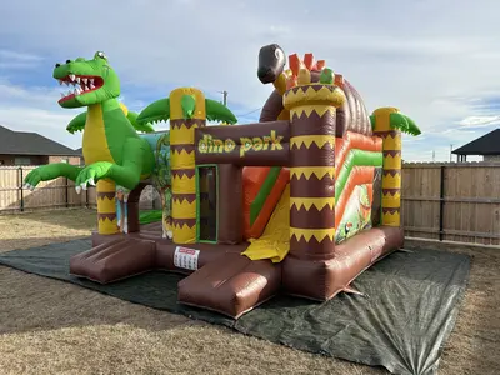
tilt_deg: -1.7
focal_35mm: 26
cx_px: 250
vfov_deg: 53.1
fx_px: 376
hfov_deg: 67.3
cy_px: 188
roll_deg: +2.3
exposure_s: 1/2762
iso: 50
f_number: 1.5
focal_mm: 5.7
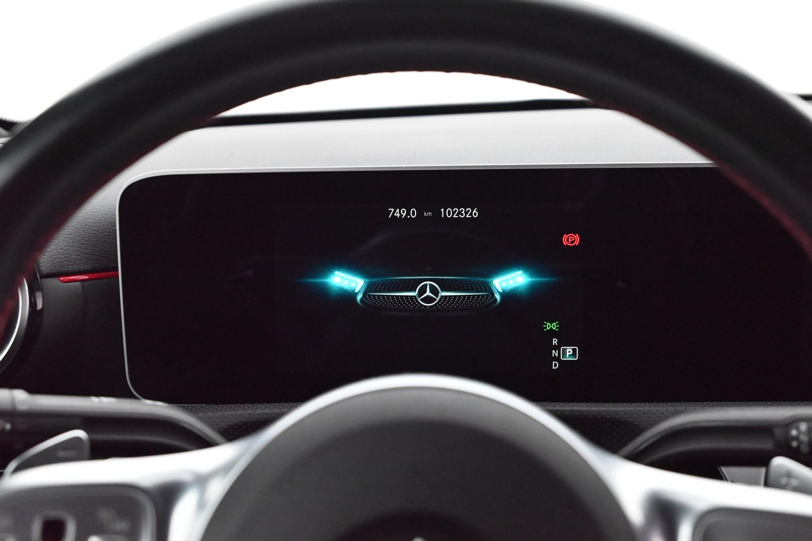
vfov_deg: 27.0
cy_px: 270
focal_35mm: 50
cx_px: 406
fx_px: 1128
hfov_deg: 39.6
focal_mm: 50
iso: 12800
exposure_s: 1/60
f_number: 6.3
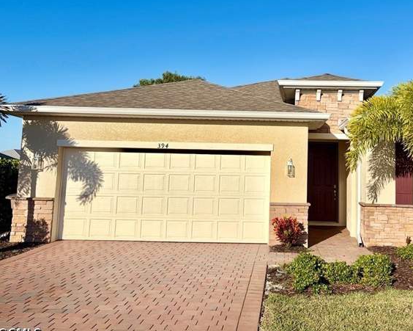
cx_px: 280
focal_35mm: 36
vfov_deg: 40.8
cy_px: 123
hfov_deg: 49.3
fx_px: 440
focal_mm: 5.96
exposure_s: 1/8850
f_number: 1.6
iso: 50
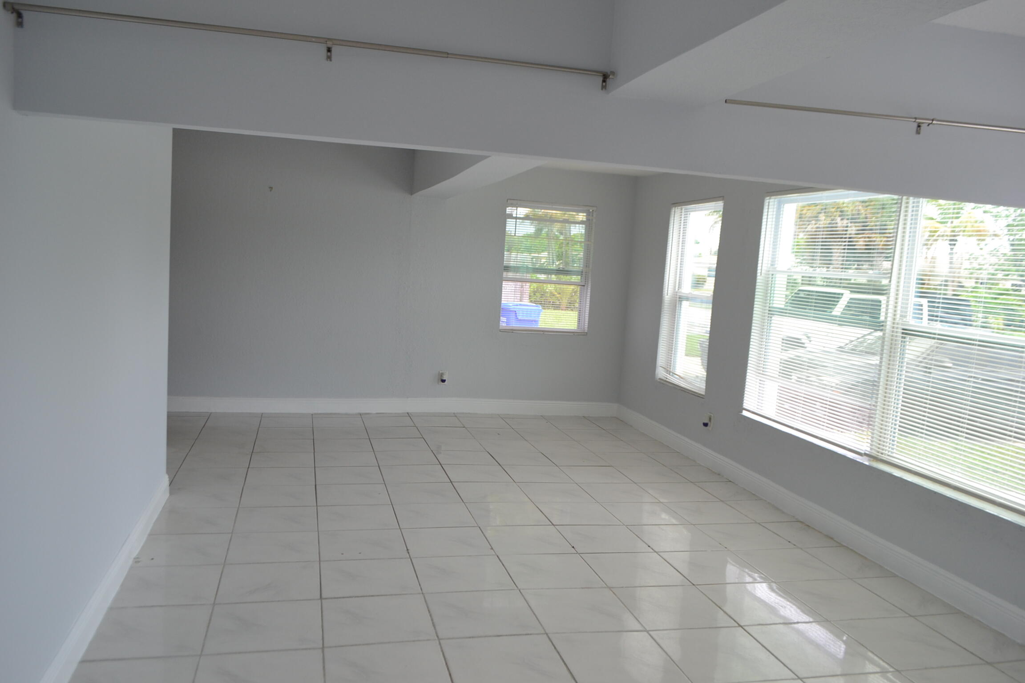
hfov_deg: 67.4
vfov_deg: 47.9
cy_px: 342
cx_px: 512
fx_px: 769
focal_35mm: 27
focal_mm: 18
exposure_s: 1/125
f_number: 5.6
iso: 320
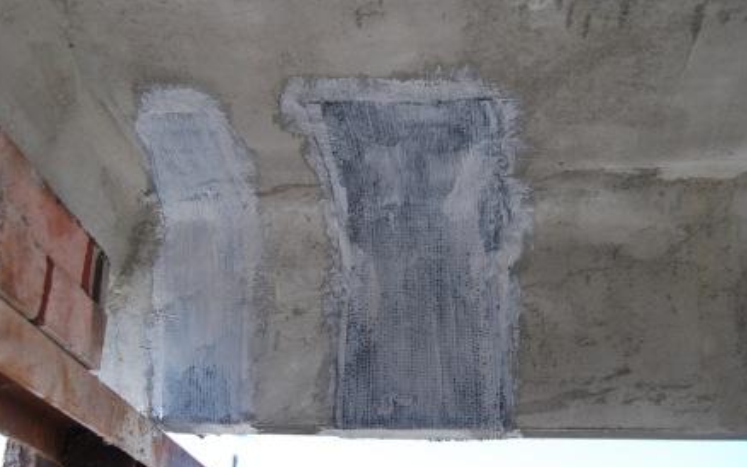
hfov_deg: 42.6
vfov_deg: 27.4
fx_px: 957
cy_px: 252
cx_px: 370
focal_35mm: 47
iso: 125
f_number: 5.6
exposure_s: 1/125
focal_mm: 30
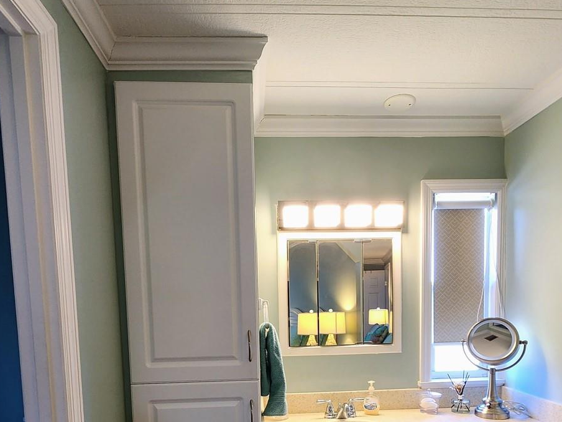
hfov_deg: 73.9
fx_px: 373
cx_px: 291
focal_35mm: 23
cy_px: 337
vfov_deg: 54.8
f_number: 2.2
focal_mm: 2.2
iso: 160
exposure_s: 1/60
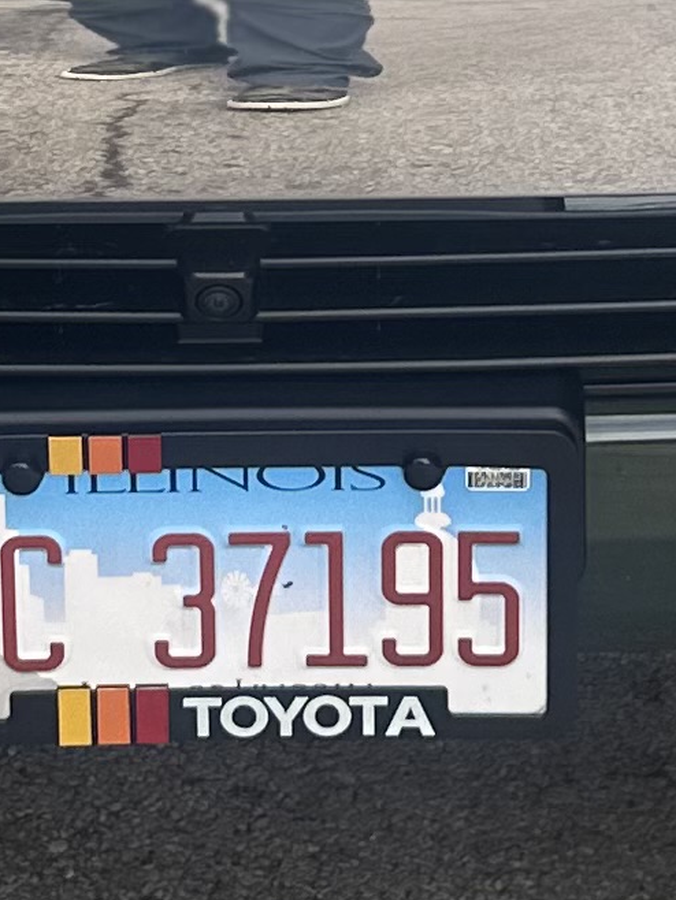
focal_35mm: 147
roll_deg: -2.6
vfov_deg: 12.4
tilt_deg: -18.1
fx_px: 3825
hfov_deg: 10.1
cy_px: -636
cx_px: 172
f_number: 1.78
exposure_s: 1/310
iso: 80
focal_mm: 6.86
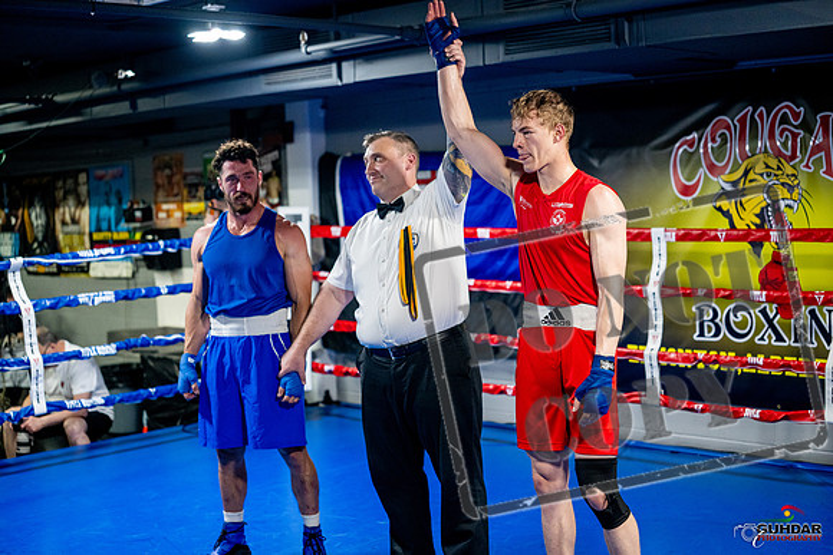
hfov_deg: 39.6
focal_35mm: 50
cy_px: 278
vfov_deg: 27.0
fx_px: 1157
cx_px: 416
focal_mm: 50
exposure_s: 1/1000
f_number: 2
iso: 5000
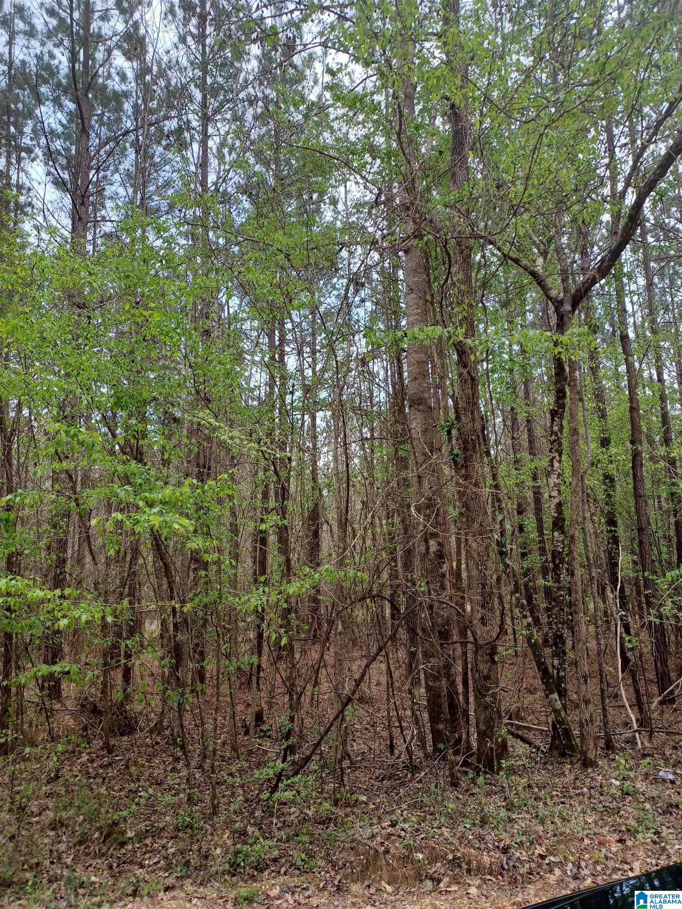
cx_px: 341
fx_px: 657
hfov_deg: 54.9
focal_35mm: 25
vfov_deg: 69.4
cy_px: 454
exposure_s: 1/100
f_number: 1.8
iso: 40
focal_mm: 4.6
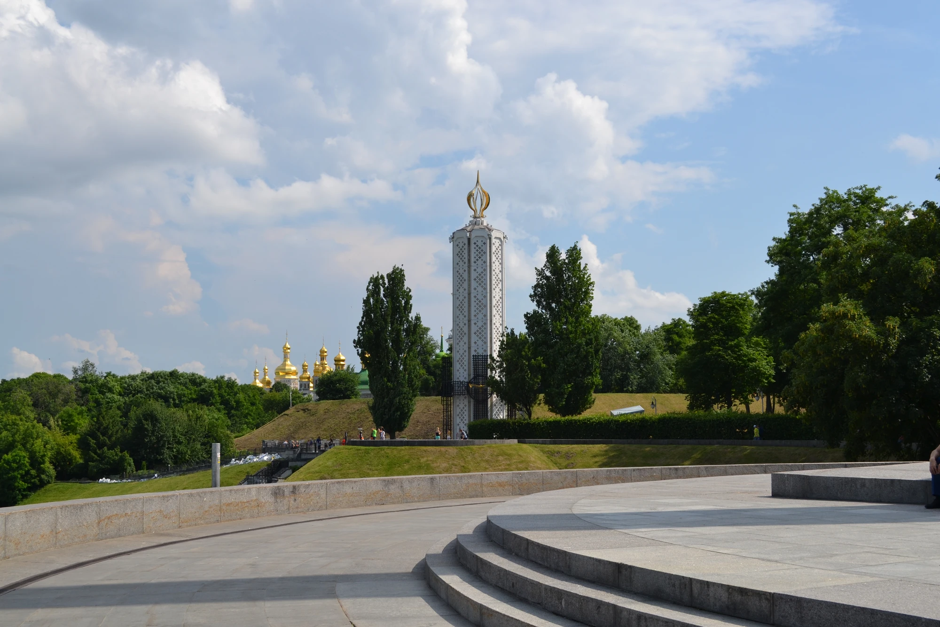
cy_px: 314
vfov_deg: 31.9
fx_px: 1096
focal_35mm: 42
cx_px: 470
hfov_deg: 46.4
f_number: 9
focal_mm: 28
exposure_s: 1/320
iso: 100
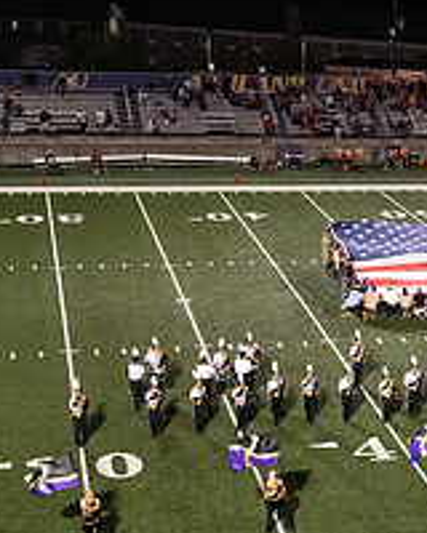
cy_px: 452
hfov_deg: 17.0
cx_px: 496
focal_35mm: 87
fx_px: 1374
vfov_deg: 21.6
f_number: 4.5
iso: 5000
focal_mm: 32
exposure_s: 1/320
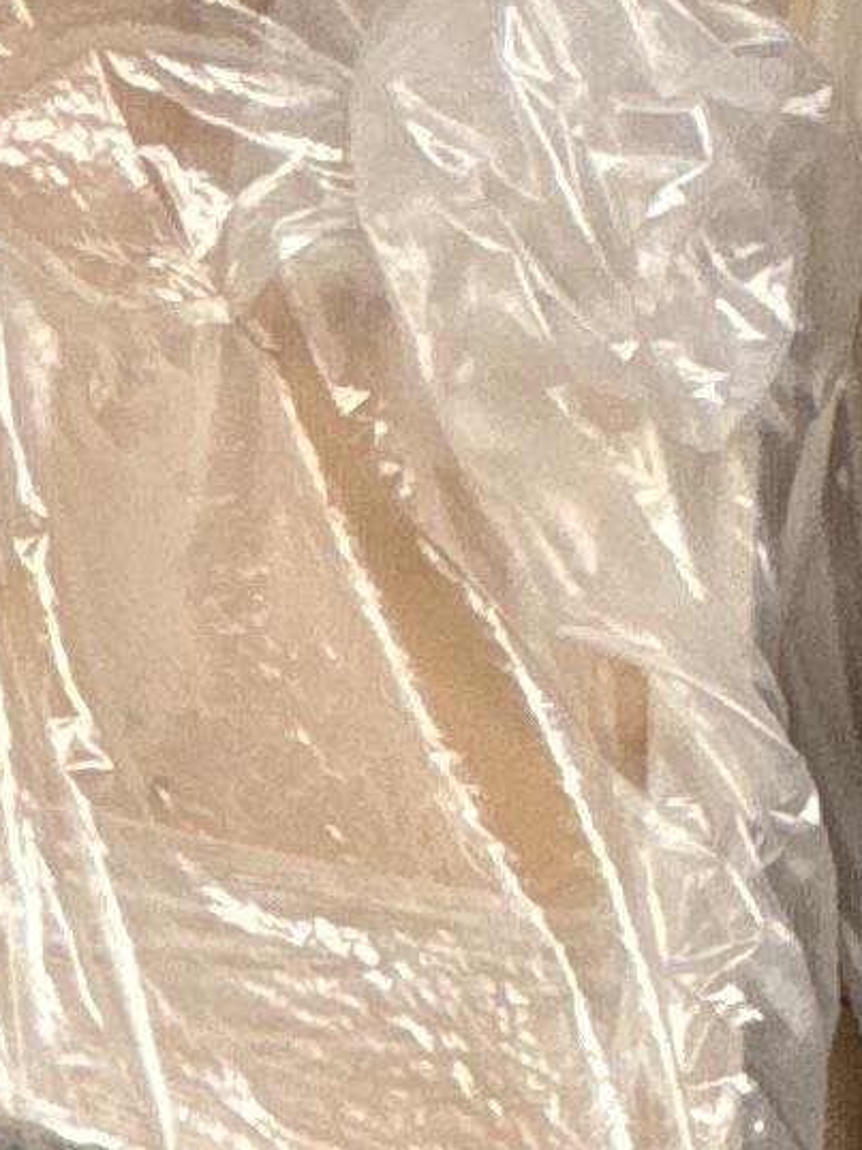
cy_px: 2862
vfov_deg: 13.2
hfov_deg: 13.2
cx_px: -488
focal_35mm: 105
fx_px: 3489
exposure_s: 1/99
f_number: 2.2
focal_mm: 2.22
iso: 250
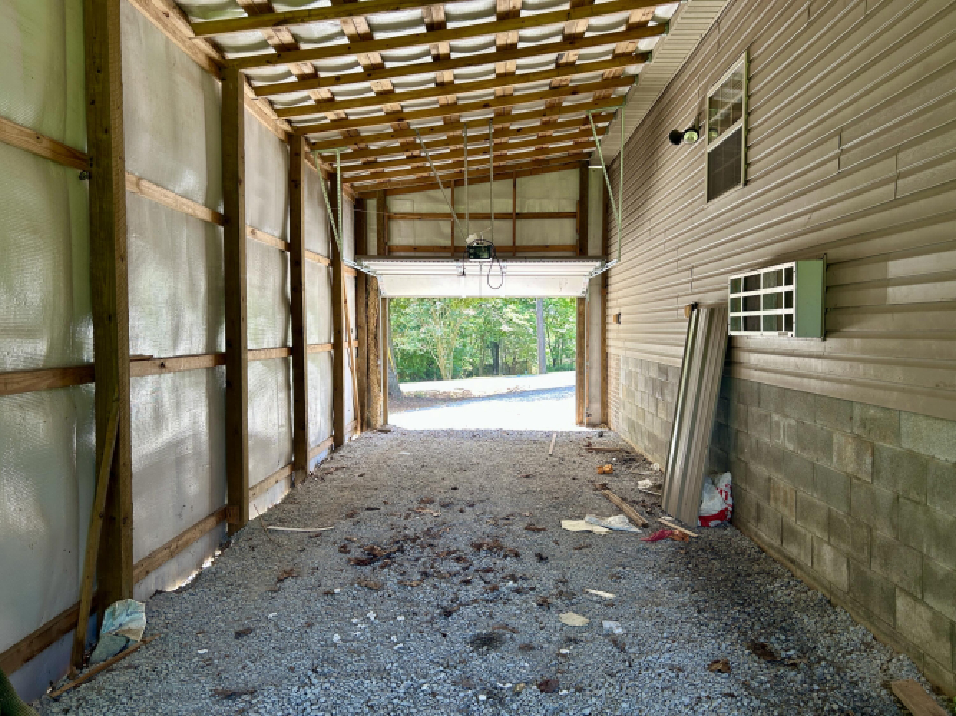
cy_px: 358
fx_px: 718
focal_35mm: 26
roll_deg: +0.2
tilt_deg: -2.9
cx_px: 478
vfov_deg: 53.0
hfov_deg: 67.3
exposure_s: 1/121
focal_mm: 5.7
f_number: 1.5
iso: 64
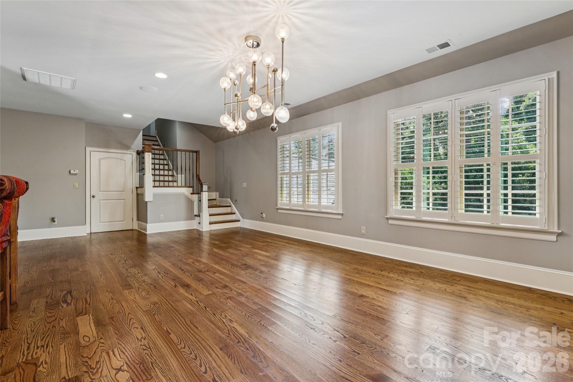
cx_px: 286
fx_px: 266
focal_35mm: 17
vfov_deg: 71.4
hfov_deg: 94.3
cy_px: 191
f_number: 13
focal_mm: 16.7
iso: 100
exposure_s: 1/4
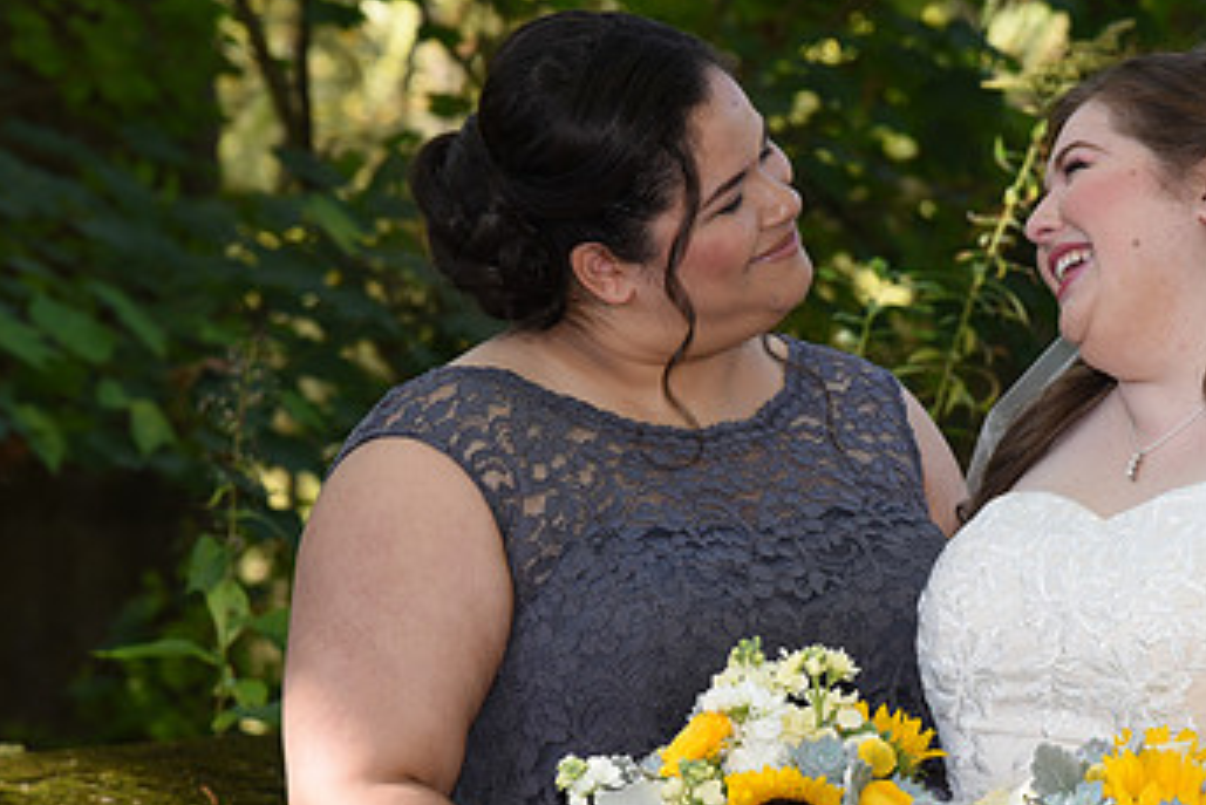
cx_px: 946
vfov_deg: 6.8
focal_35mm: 203
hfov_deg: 10.1
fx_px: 6803
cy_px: 543
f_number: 6.3
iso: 640
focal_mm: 120
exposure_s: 1/200
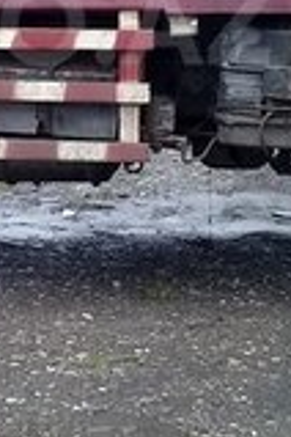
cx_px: -11
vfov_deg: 15.1
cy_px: 23
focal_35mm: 134
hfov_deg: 10.1
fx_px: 1625
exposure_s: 1/50
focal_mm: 3.3
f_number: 2.2
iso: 64
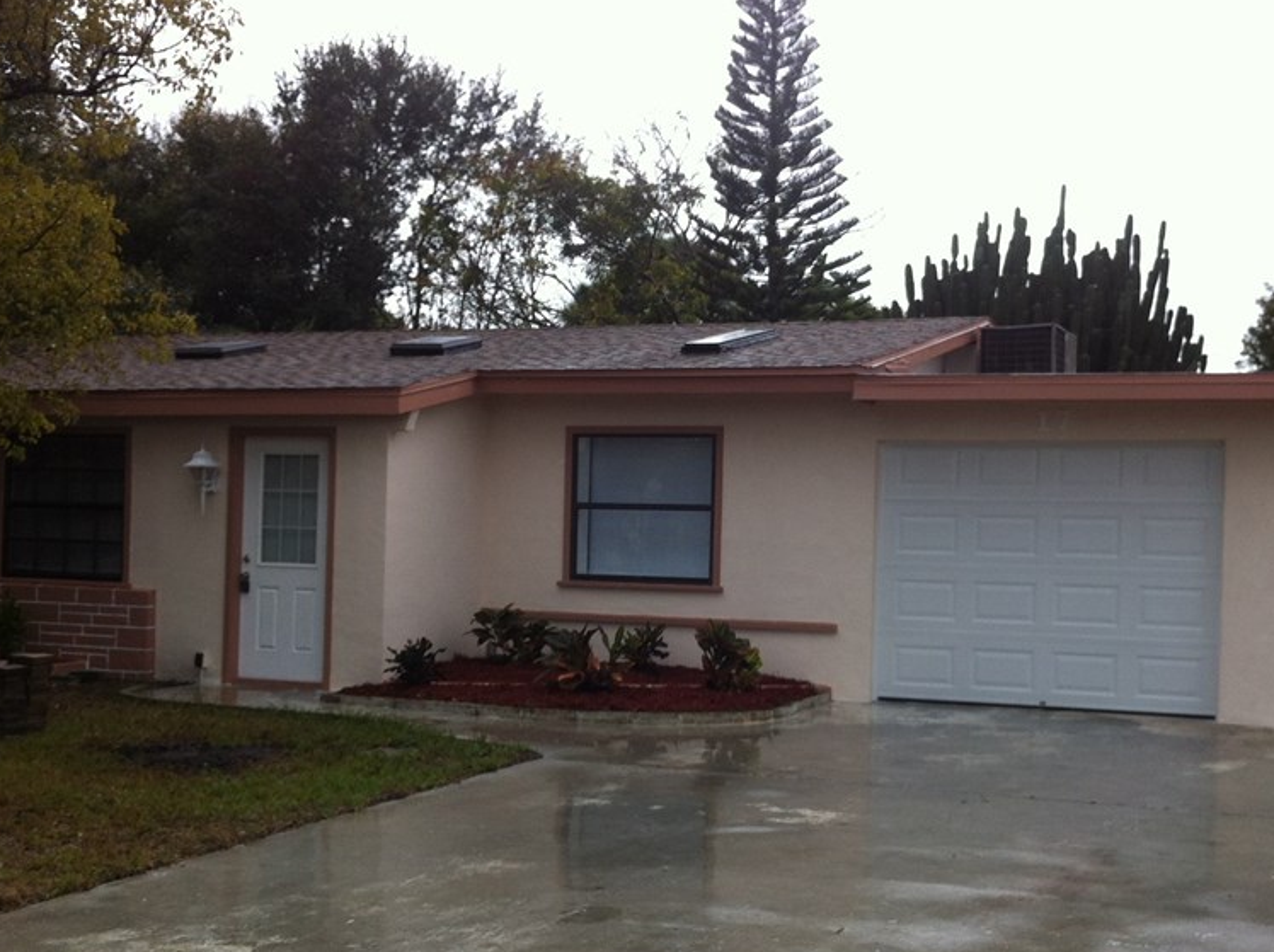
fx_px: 1764
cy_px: 531
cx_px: 765
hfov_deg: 39.5
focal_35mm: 48
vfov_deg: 30.2
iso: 80
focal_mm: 3.85
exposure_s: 1/628
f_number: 2.8
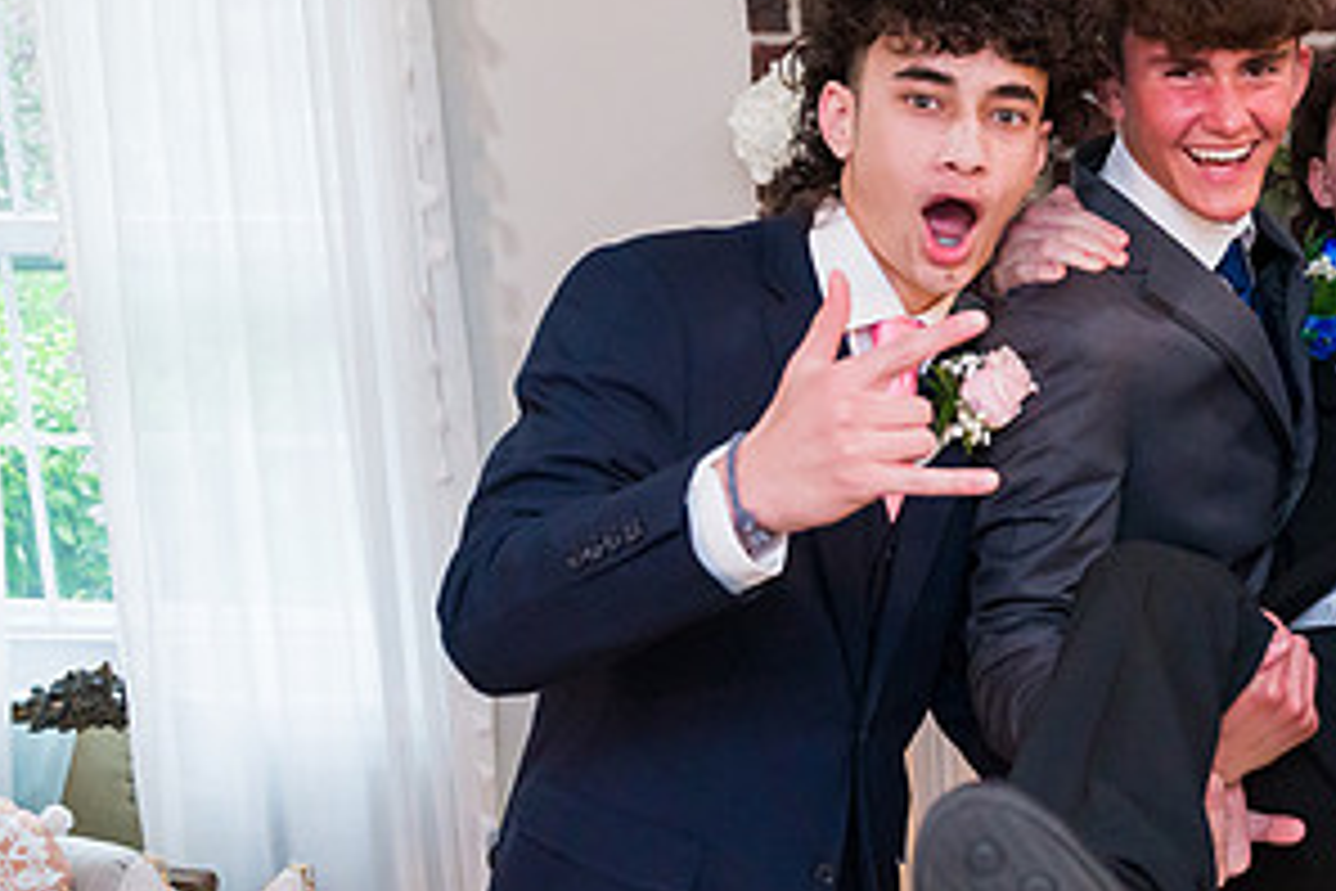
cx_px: 1273
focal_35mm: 56
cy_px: 472
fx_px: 2078
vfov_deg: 24.2
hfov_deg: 33.2
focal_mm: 27
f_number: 5
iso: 5000
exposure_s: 1/200
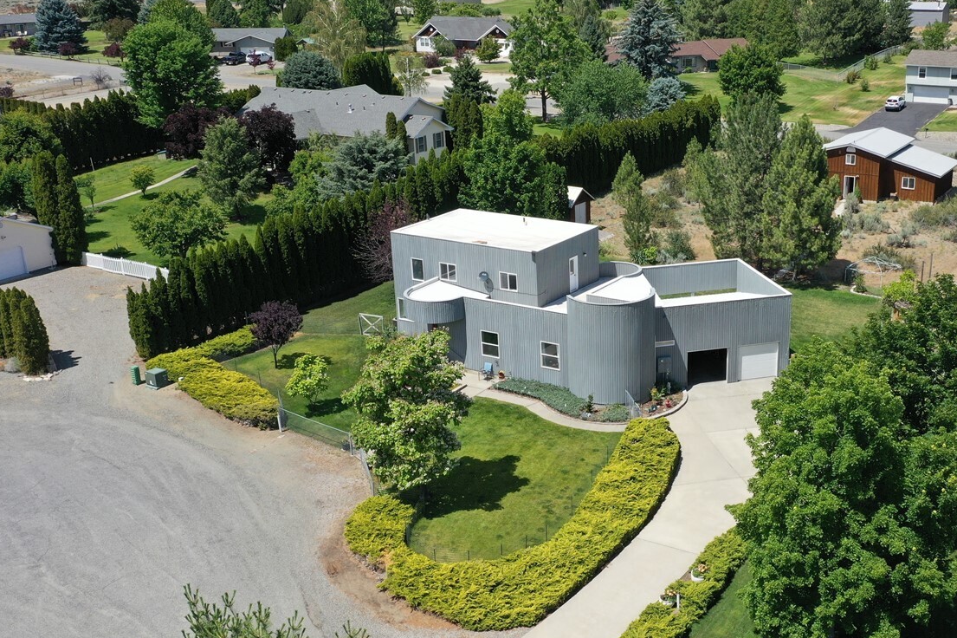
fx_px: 1143
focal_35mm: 43
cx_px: 645
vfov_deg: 31.1
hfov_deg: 44.7
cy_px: 358
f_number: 5.6
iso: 100
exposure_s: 1/500
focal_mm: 10.26
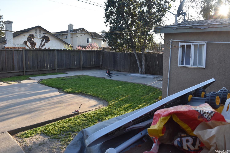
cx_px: 115
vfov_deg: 47.9
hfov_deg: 67.4
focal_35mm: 27
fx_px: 172
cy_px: 76
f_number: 8
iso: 560
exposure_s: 1/500
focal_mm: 18
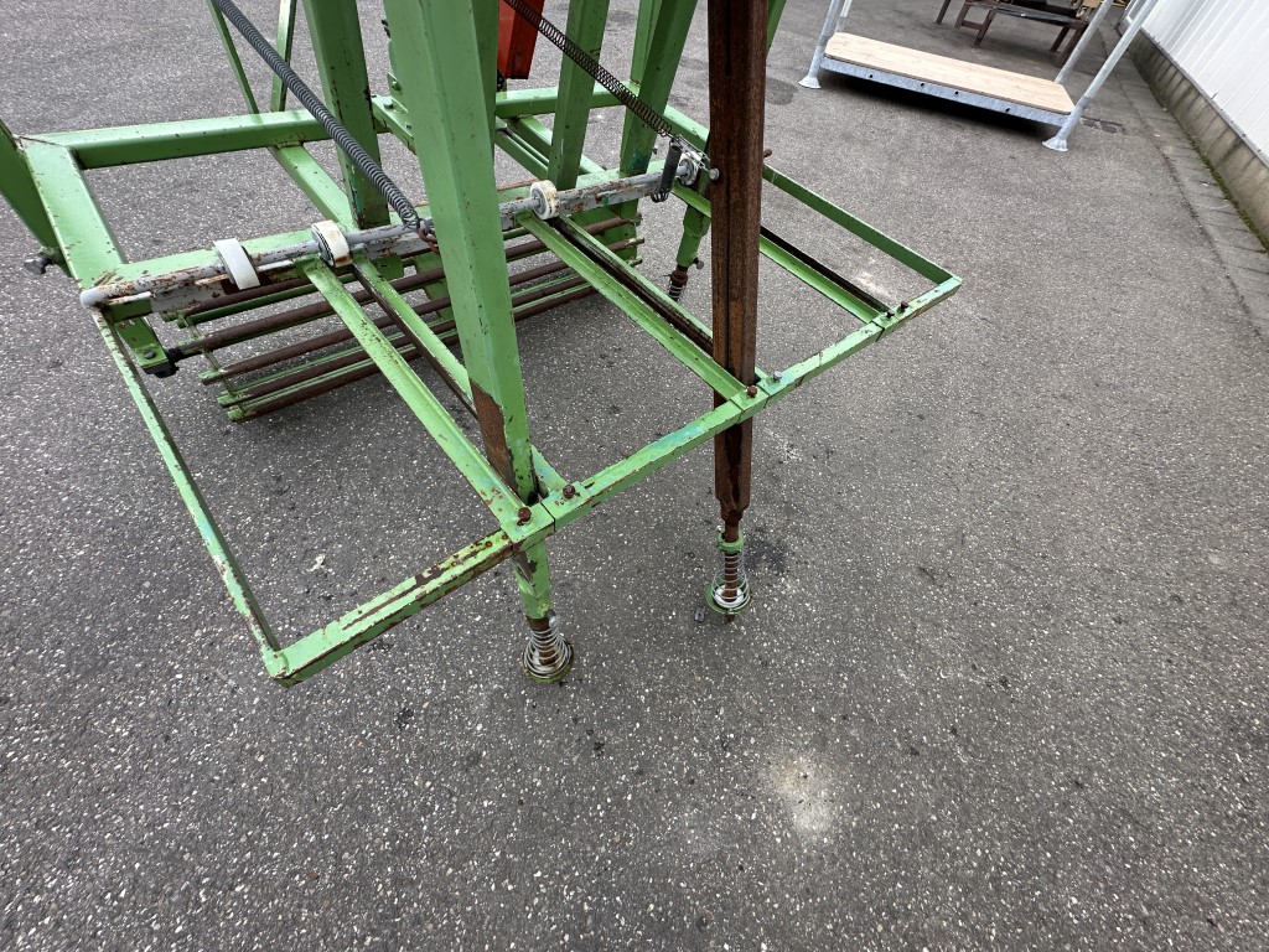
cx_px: 634
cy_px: 476
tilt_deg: -51.3
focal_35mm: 14
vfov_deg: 85.7
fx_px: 513
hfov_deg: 102.1
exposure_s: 1/262
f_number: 2.2
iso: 40
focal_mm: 2.22
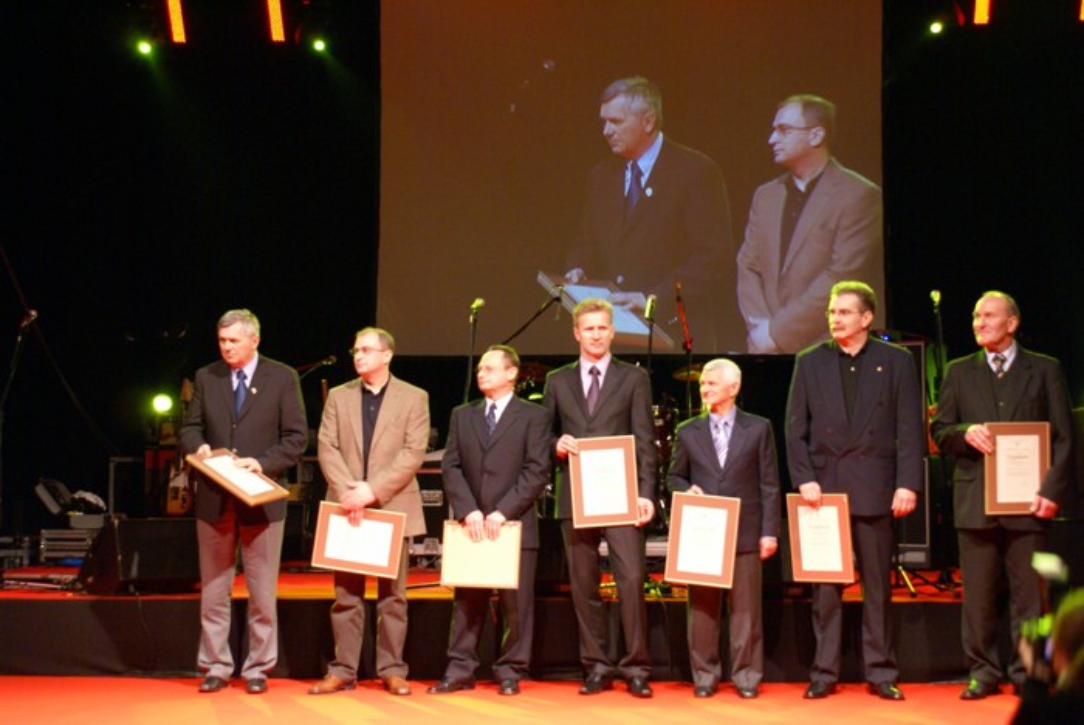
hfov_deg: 33.4
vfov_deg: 22.7
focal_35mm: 60
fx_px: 1808
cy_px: 362
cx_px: 542
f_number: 5.6
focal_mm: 40
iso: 800
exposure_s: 1/20
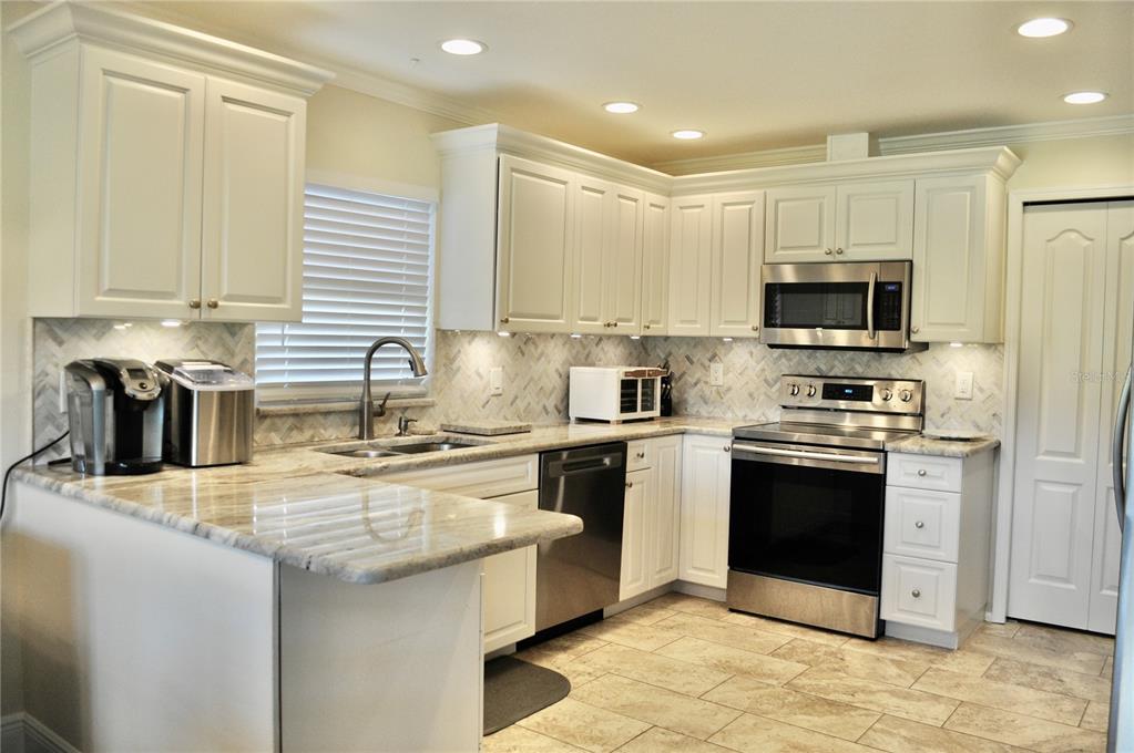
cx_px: 567
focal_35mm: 27
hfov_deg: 67.4
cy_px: 376
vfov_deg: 47.8
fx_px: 850
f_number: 4
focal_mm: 18
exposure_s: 1/60
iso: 500
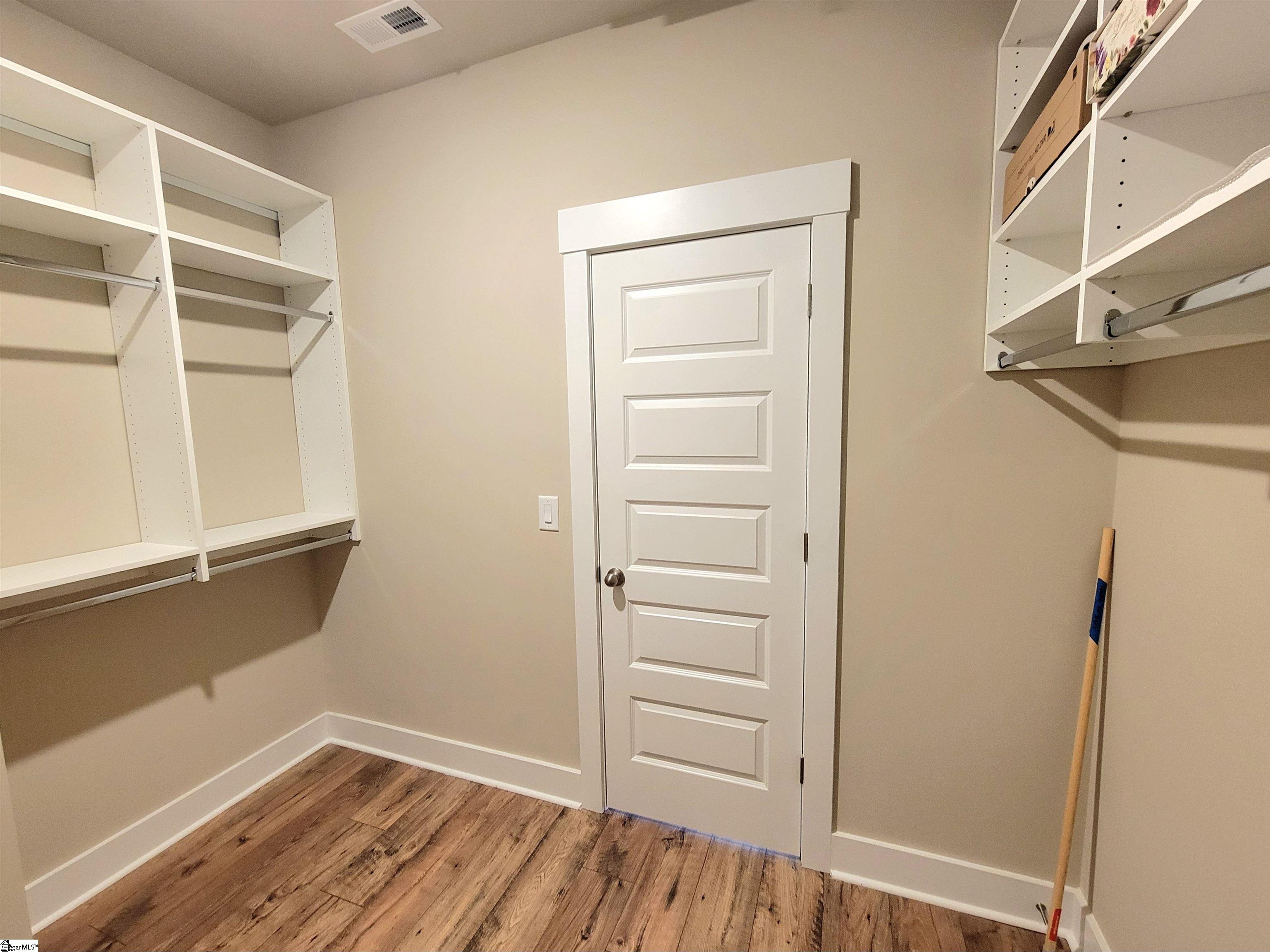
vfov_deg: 89.9
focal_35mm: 13
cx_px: 635
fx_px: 477
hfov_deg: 106.2
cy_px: 476
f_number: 2.2
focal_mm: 2.2
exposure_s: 1/30
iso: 320
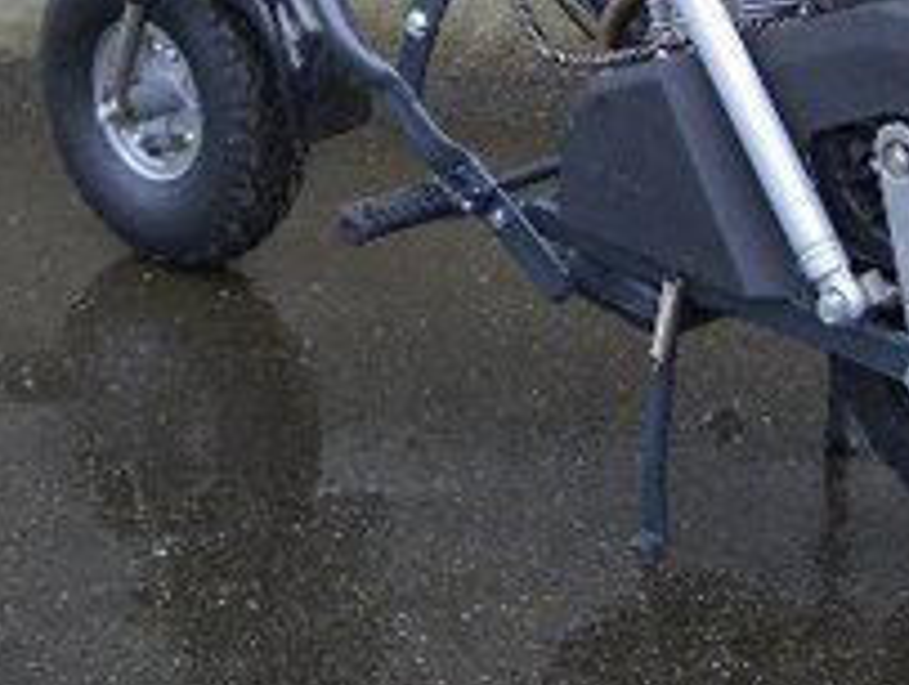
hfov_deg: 22.6
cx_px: 649
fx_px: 2262
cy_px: -96
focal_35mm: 86
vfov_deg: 16.6
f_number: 2.6
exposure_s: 1/160
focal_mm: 5.8
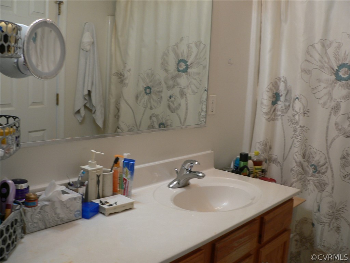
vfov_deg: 39.7
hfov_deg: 51.4
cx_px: 175
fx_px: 364
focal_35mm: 36
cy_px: 132
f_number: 2.8
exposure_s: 1/15
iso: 100
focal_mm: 6
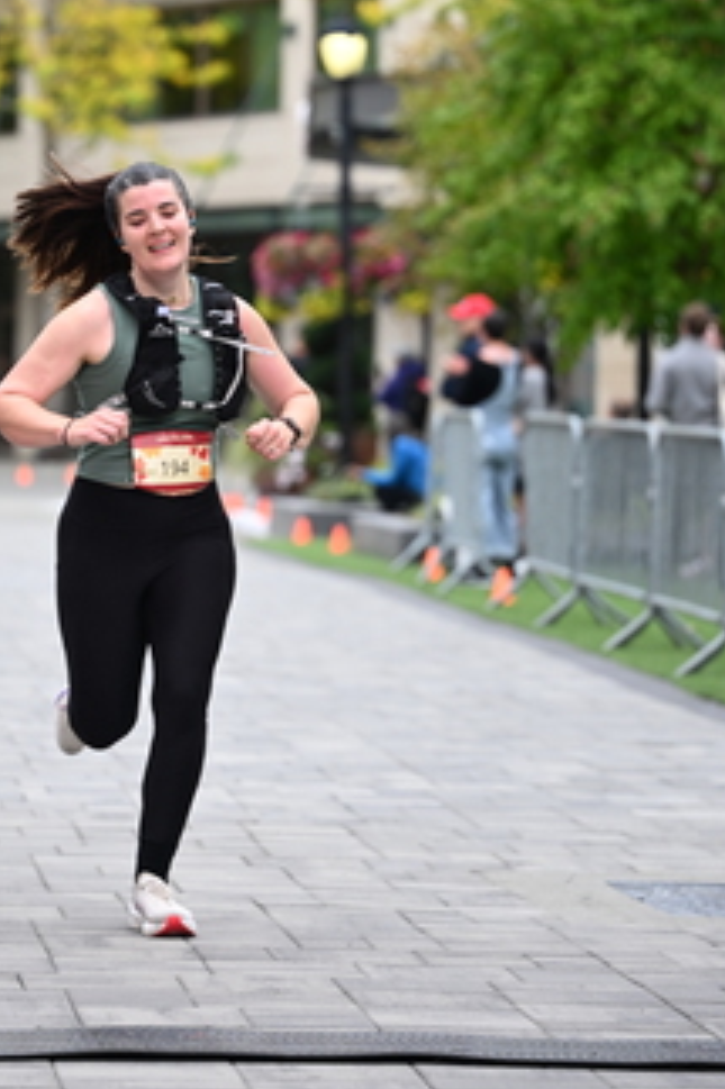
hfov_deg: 7.0
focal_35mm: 196
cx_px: 147
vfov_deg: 10.5
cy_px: 317
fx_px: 5927
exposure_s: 1/2000
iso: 640
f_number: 2.8
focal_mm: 115
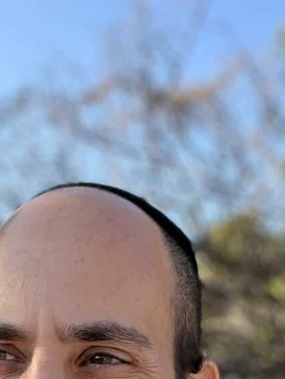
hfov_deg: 19.7
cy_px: 398
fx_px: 801
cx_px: 19
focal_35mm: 73
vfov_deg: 25.1
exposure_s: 1/285
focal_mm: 2.71
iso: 32
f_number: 2.2
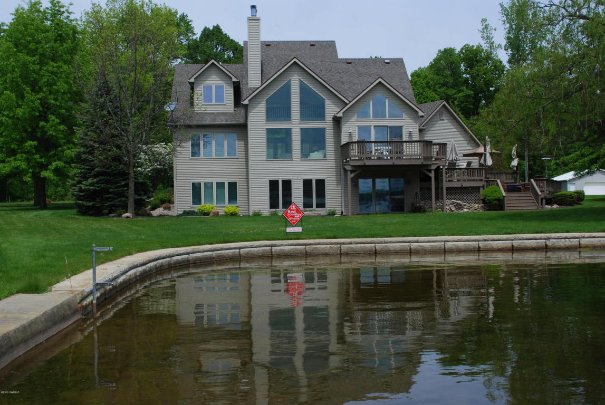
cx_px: 302
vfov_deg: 30.0
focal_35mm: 45
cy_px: 202
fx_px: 757
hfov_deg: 43.6
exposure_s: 1/250
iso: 100
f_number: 8
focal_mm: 30
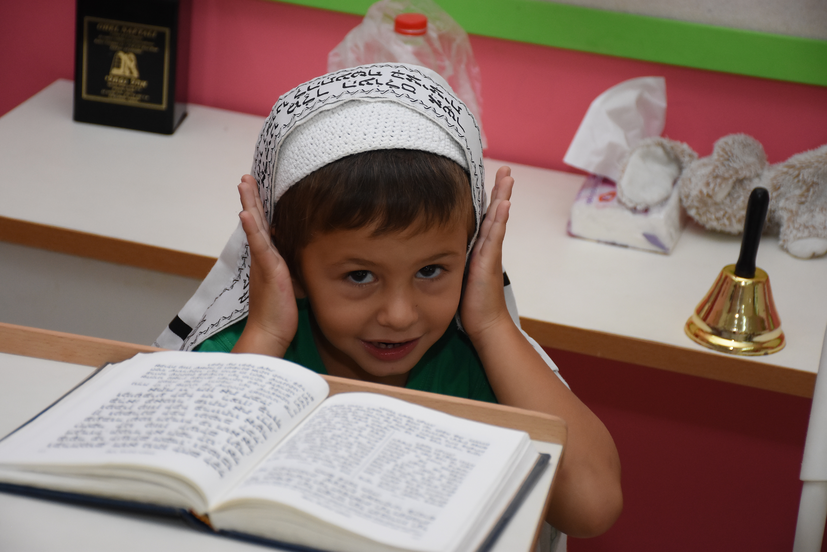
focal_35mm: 105
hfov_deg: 19.5
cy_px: 276
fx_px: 2413
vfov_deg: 13.0
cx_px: 414
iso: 1250
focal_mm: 70
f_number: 5
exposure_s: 1/250
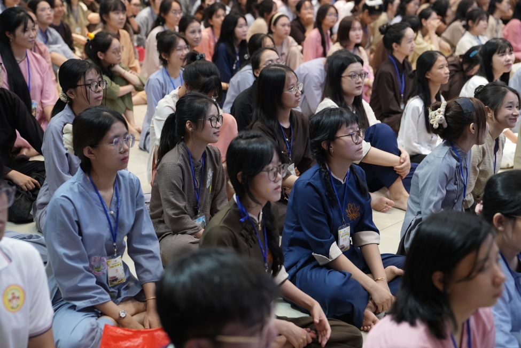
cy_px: 174
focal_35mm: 58
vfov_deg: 23.4
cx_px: 260
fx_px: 839
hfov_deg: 34.5
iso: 2000
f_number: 3.2
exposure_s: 1/100
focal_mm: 58
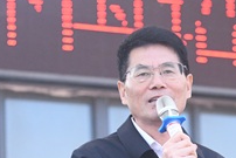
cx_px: 193
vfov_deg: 5.0
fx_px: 1817
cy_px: 180
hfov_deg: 7.4
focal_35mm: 277
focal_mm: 80
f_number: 2.8
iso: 3200
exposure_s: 1/8000
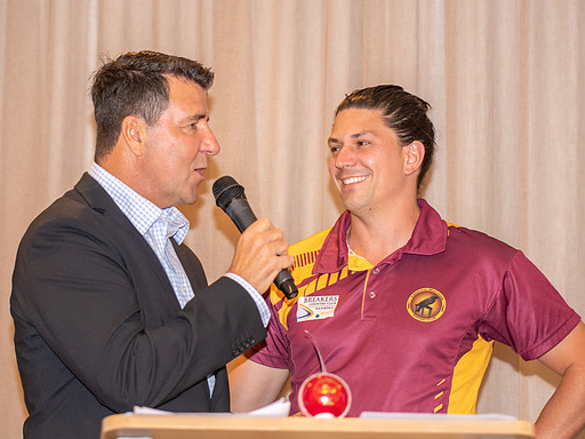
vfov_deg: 11.2
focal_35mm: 132
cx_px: 222
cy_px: 190
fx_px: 2231
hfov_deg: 14.9
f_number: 2.8
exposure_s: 1/60
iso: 1000
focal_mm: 70
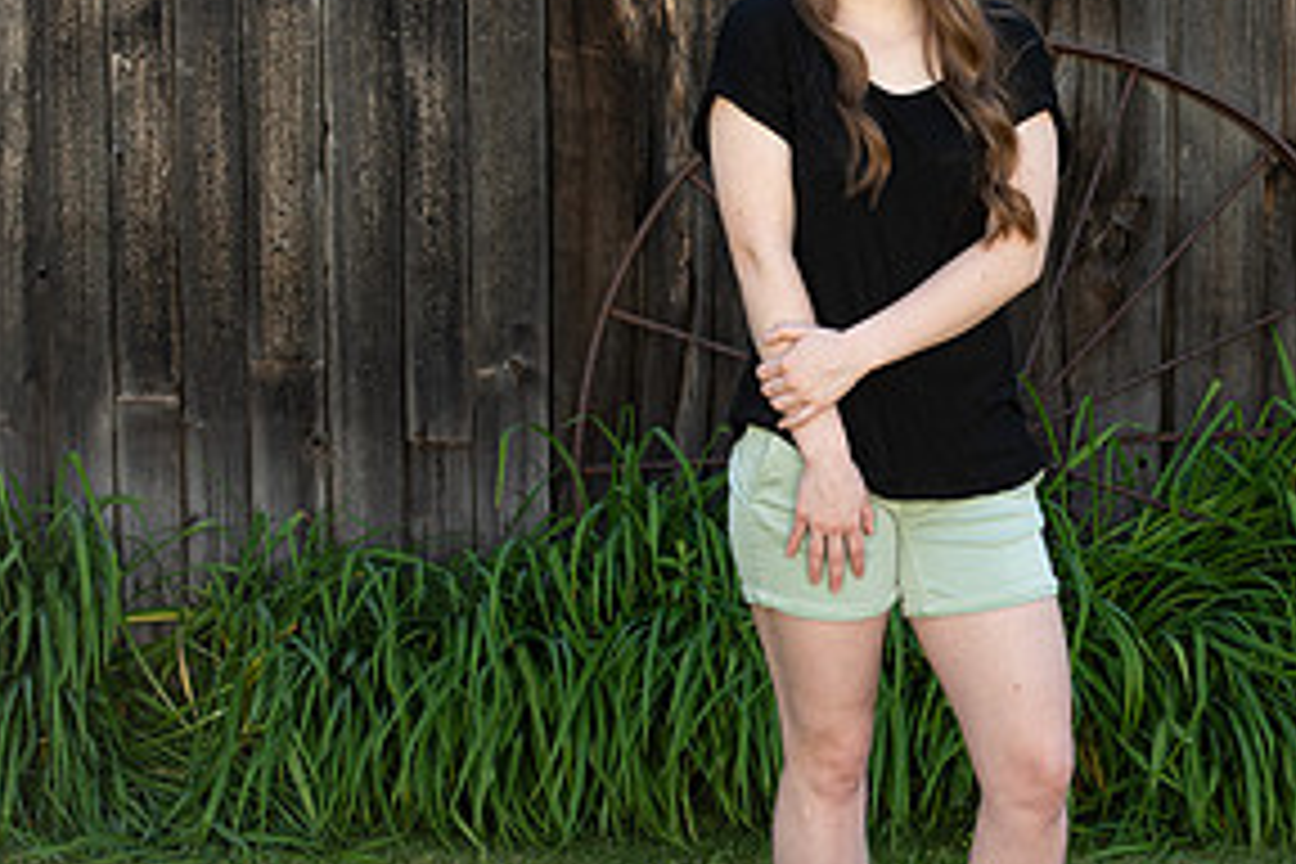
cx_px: 1044
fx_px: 5076
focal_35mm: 141
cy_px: 403
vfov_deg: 9.7
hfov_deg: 14.5
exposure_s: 1/200
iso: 400
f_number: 5.6
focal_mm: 70
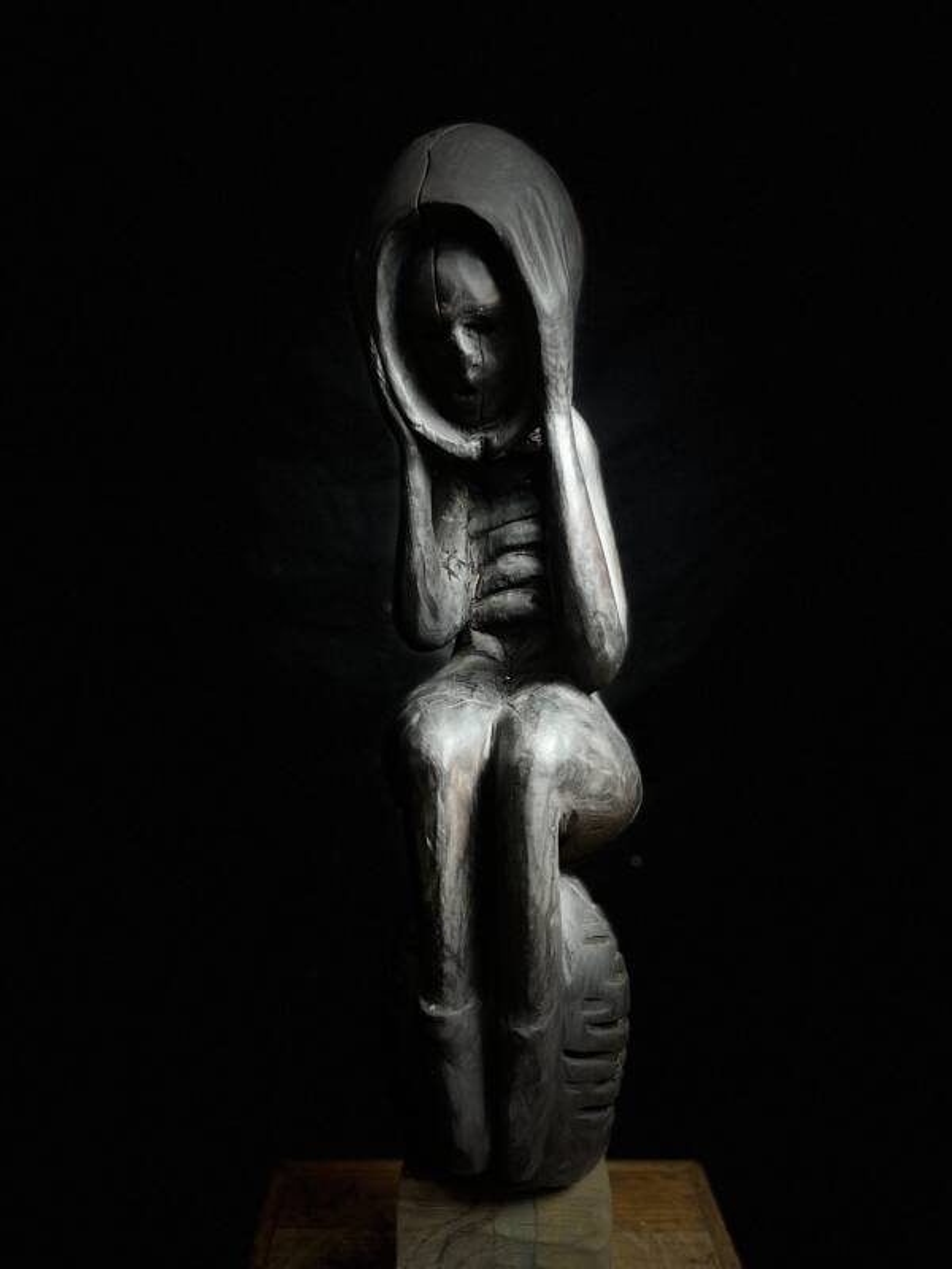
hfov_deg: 53.1
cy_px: 634
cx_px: 476
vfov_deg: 67.3
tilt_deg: -1.5
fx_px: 953
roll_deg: -2.0
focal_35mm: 26
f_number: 1.6
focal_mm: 4.2
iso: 1000
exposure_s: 1/17
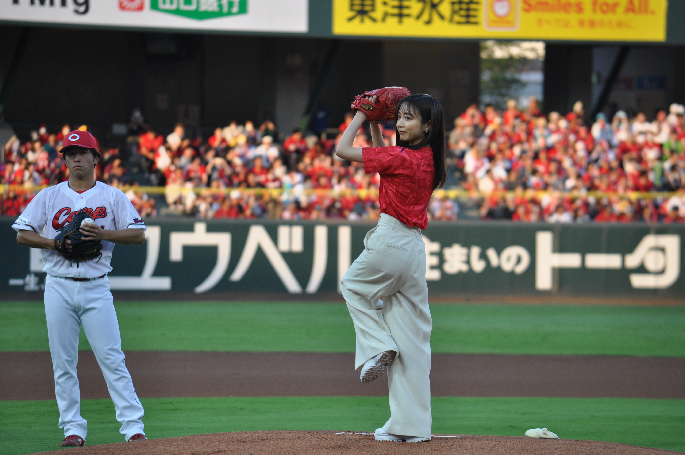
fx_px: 5701
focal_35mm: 300
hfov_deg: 6.9
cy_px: 228
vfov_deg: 4.6
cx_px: 342
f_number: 5
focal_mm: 200
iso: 400
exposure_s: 1/400
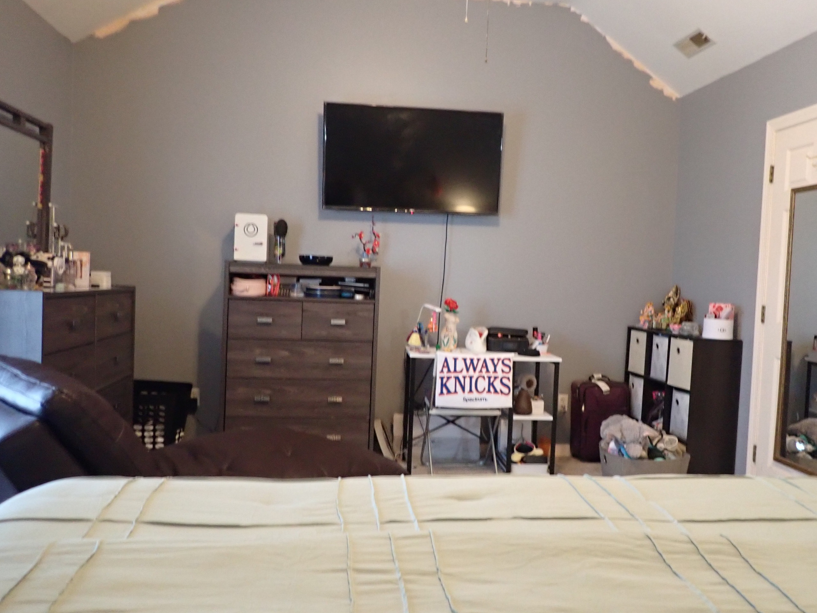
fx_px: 708
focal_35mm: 30
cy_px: 307
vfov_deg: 46.8
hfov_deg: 59.8
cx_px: 452
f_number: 2
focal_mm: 4.5
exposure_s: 1/30
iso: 800
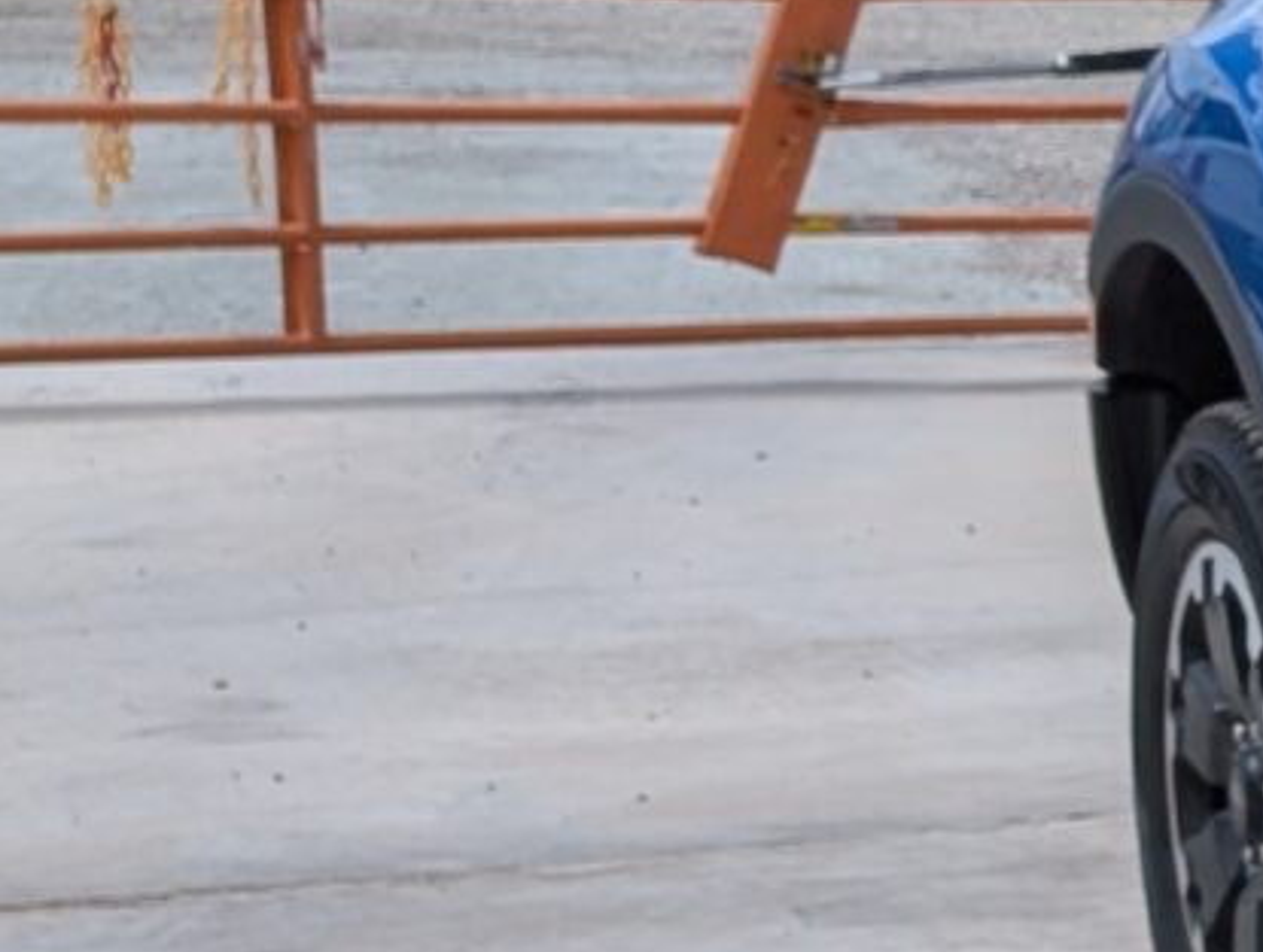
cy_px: 876
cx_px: 3625
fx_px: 5411
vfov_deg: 10.0
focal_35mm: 148
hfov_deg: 10.2
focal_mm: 6.9
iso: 21
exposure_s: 1/1458
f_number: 1.68
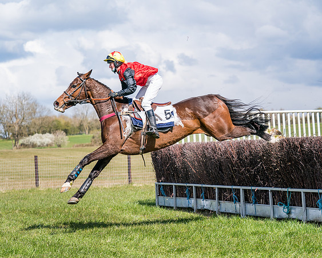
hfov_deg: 18.4
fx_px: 996
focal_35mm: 105
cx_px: 195
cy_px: 121
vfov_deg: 14.7
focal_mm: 86
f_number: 4
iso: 200
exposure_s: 1/1600
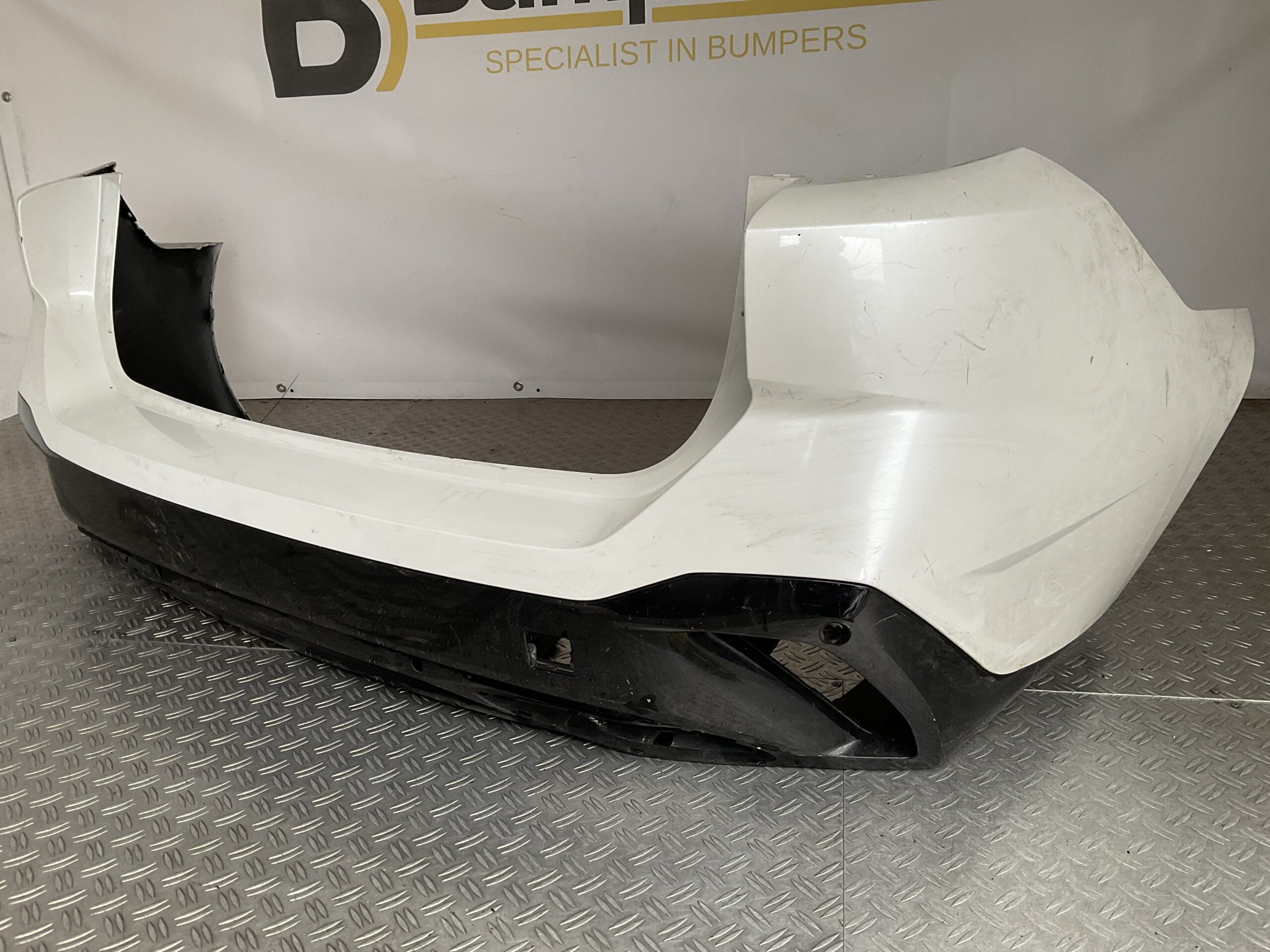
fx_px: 1064
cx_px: 635
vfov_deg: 48.2
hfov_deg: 61.7
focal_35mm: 29
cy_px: 476
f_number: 1.8
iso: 40
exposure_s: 1/50
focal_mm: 3
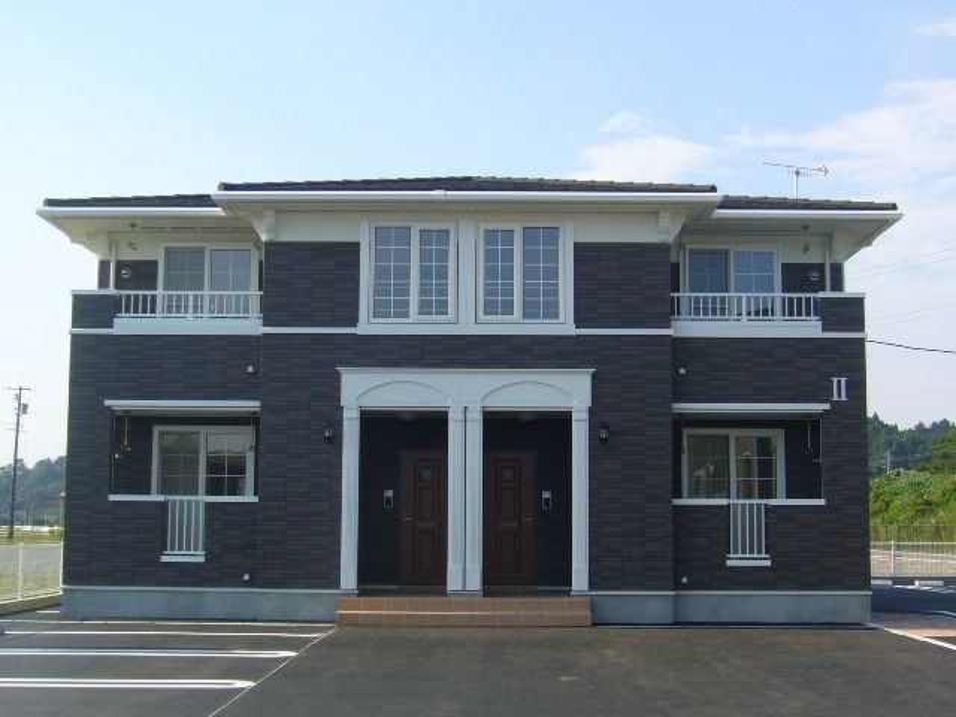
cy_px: 358
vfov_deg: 29.7
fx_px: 1353
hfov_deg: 38.9
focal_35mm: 49
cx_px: 478
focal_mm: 6
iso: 80
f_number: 5.7
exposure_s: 1/320
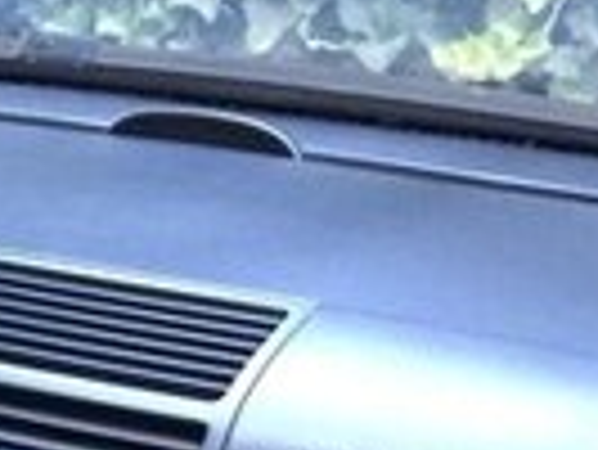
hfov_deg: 11.7
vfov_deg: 9.7
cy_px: 835
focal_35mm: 144
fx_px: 2490
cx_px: -746
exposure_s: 1/33
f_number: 2.2
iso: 100
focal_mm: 4.15
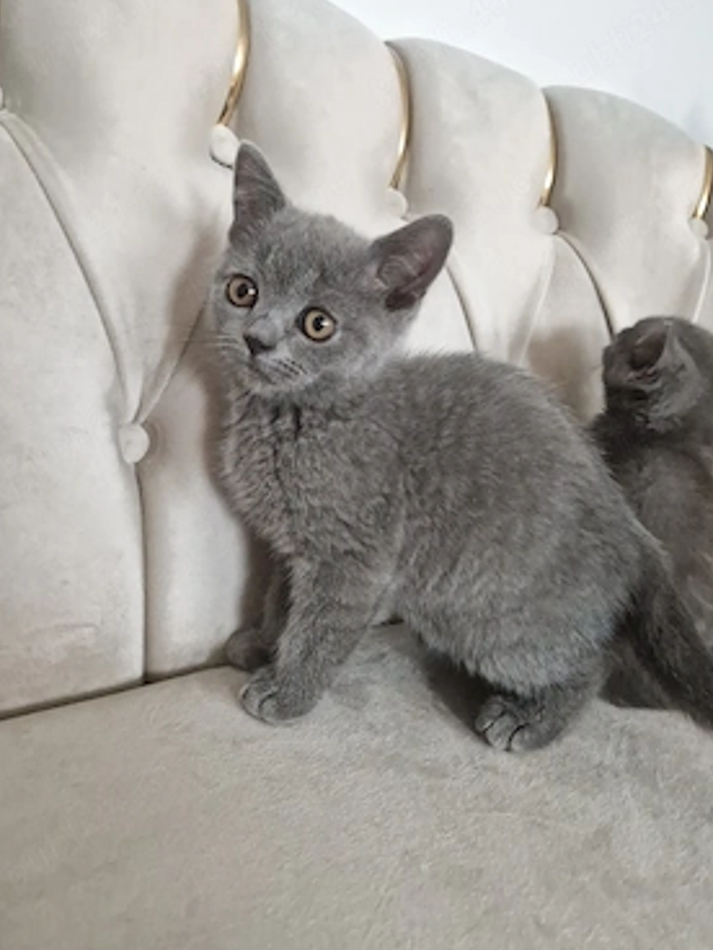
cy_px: 472
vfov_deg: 69.4
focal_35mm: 25
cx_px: 359
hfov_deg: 54.9
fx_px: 687
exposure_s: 1/100
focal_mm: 5.4
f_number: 1.8
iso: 1000
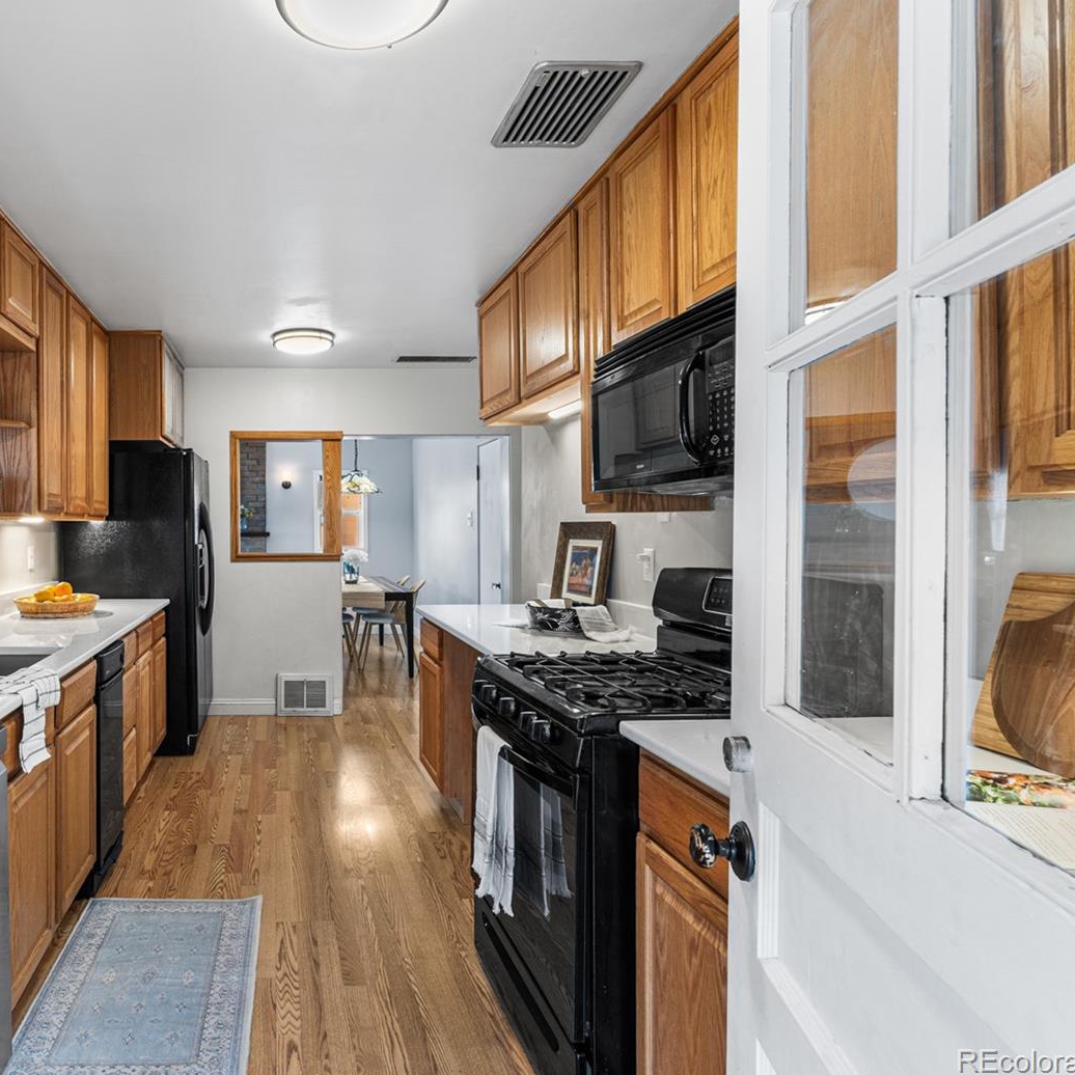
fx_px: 738
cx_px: 295
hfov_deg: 68.4
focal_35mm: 21
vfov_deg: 72.1
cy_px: 529
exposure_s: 2
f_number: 11
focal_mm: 16
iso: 100
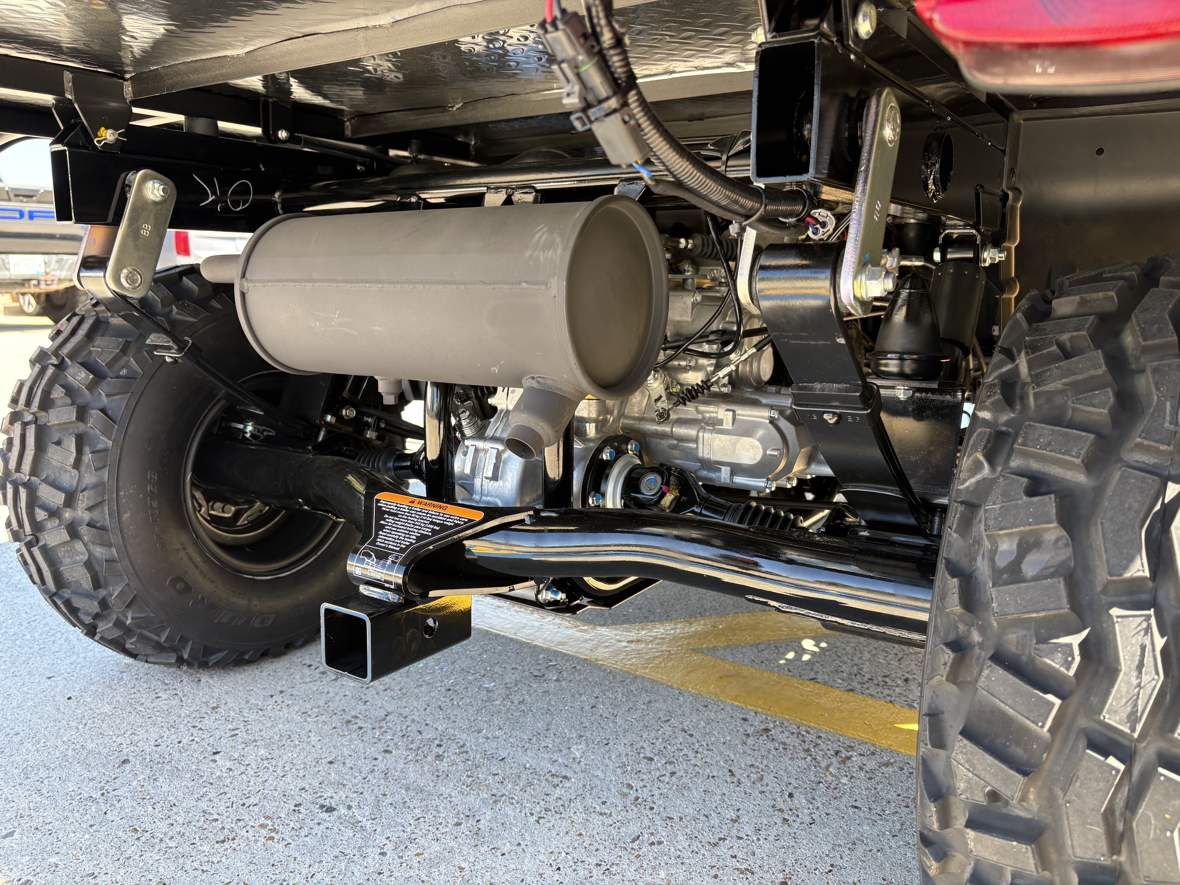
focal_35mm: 26
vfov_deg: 53.1
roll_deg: +1.1
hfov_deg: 67.3
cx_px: 590
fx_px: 886
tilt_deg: -8.6
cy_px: 442
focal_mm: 5.96
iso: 40
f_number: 1.6
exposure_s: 1/153
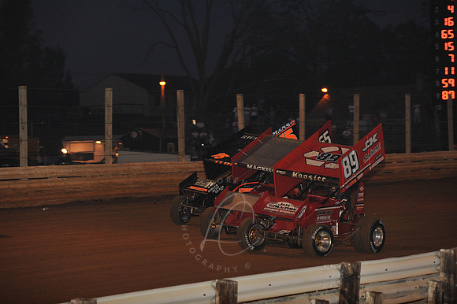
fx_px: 2347
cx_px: 228
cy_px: 152
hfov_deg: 11.1
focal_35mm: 185
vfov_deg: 7.4
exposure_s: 1/320
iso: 1250
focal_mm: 185
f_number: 6.3
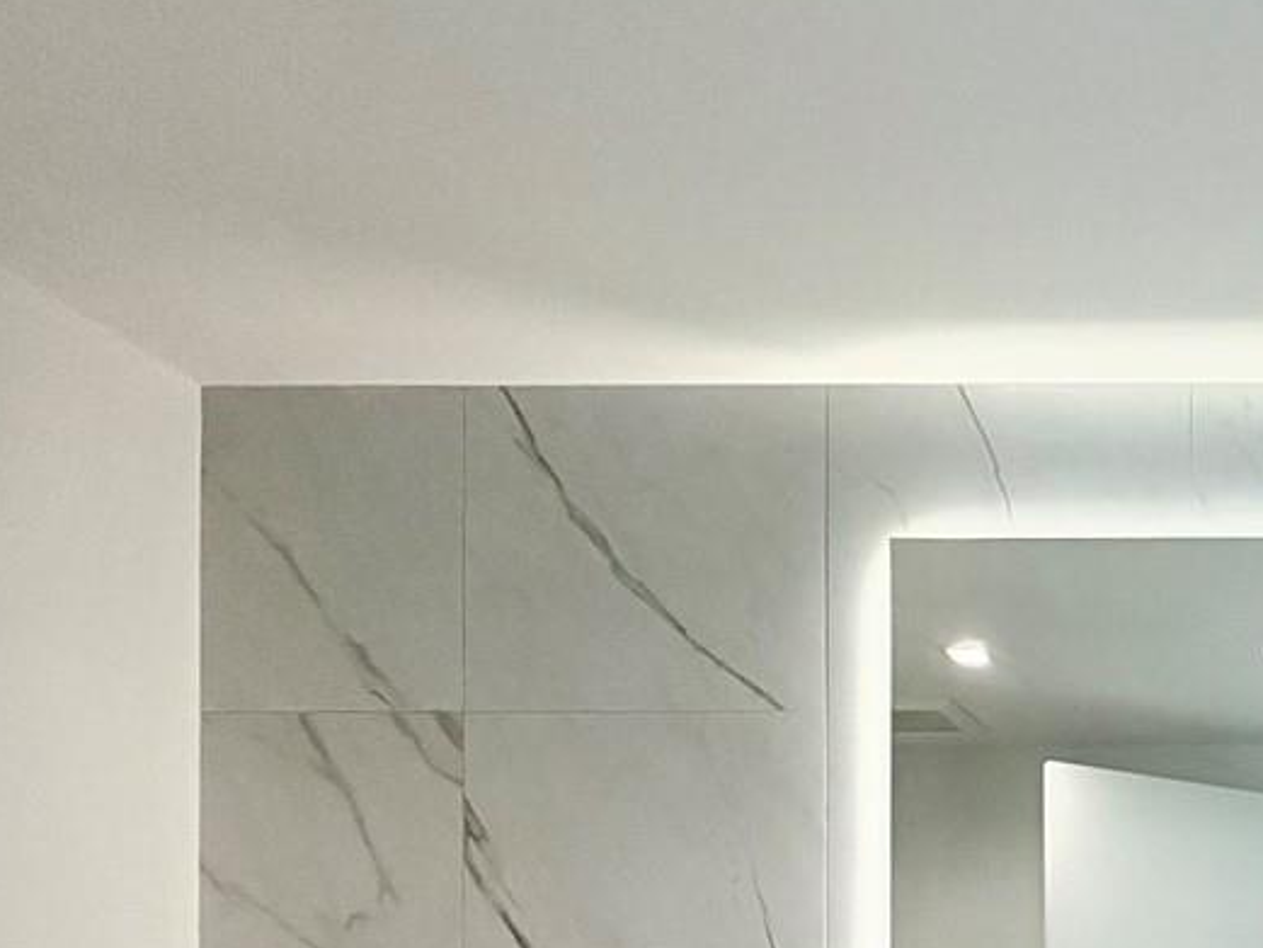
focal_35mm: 43
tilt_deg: +1.7
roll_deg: +0.1
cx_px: 1520
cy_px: 1152
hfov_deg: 34.8
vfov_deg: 28.9
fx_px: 1569
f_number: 2.2
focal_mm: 2.22
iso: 100
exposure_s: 1/120
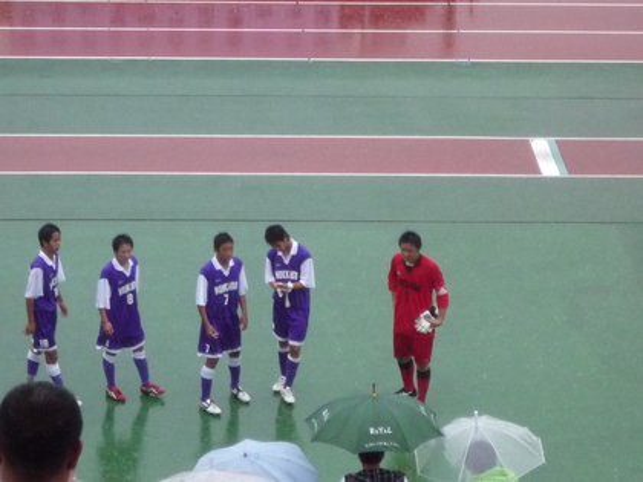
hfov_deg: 11.0
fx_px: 3344
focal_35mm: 180
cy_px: 241
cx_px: 322
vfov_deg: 8.2
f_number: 5.6
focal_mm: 17.6
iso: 400
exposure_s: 1/50
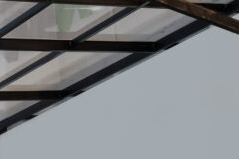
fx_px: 995
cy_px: 78
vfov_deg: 9.1
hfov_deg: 13.0
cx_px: -105
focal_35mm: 150
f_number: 5.6
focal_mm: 23
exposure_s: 1/200
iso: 400
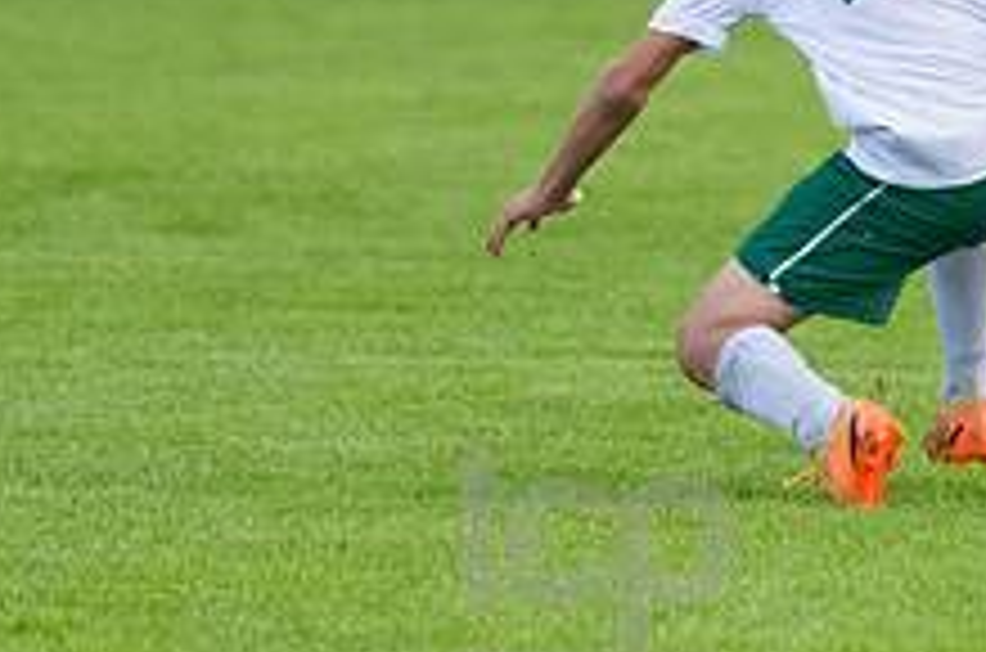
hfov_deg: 1.5
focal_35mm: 1353
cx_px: 1234
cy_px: -27
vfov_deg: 1.0
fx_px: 36976
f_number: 5.6
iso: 3200
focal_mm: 340
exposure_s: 1/2000
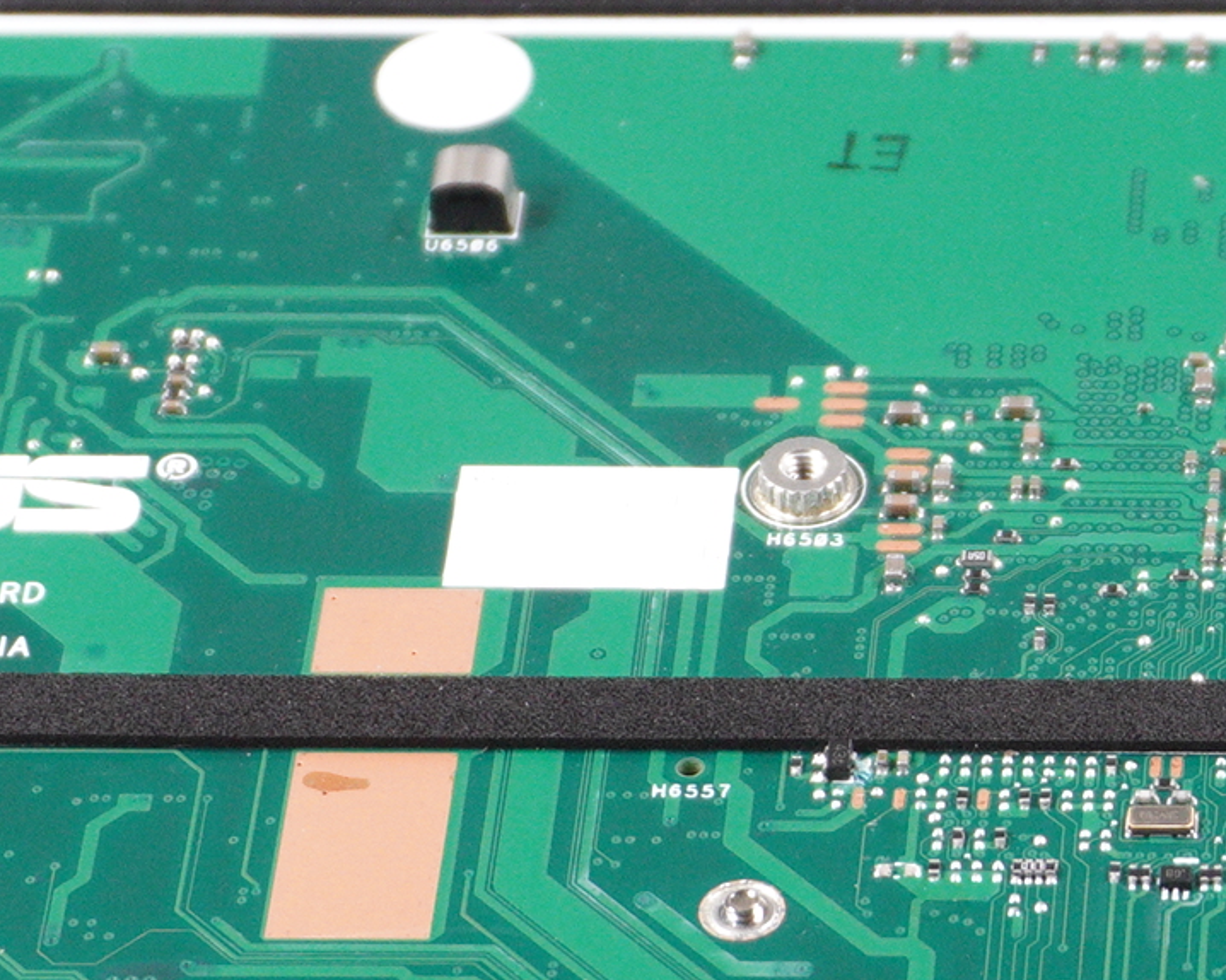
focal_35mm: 230
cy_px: 635
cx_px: 1499
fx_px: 8342
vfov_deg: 6.7
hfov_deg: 8.3
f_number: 6.3
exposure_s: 1/250
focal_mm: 39
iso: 1000
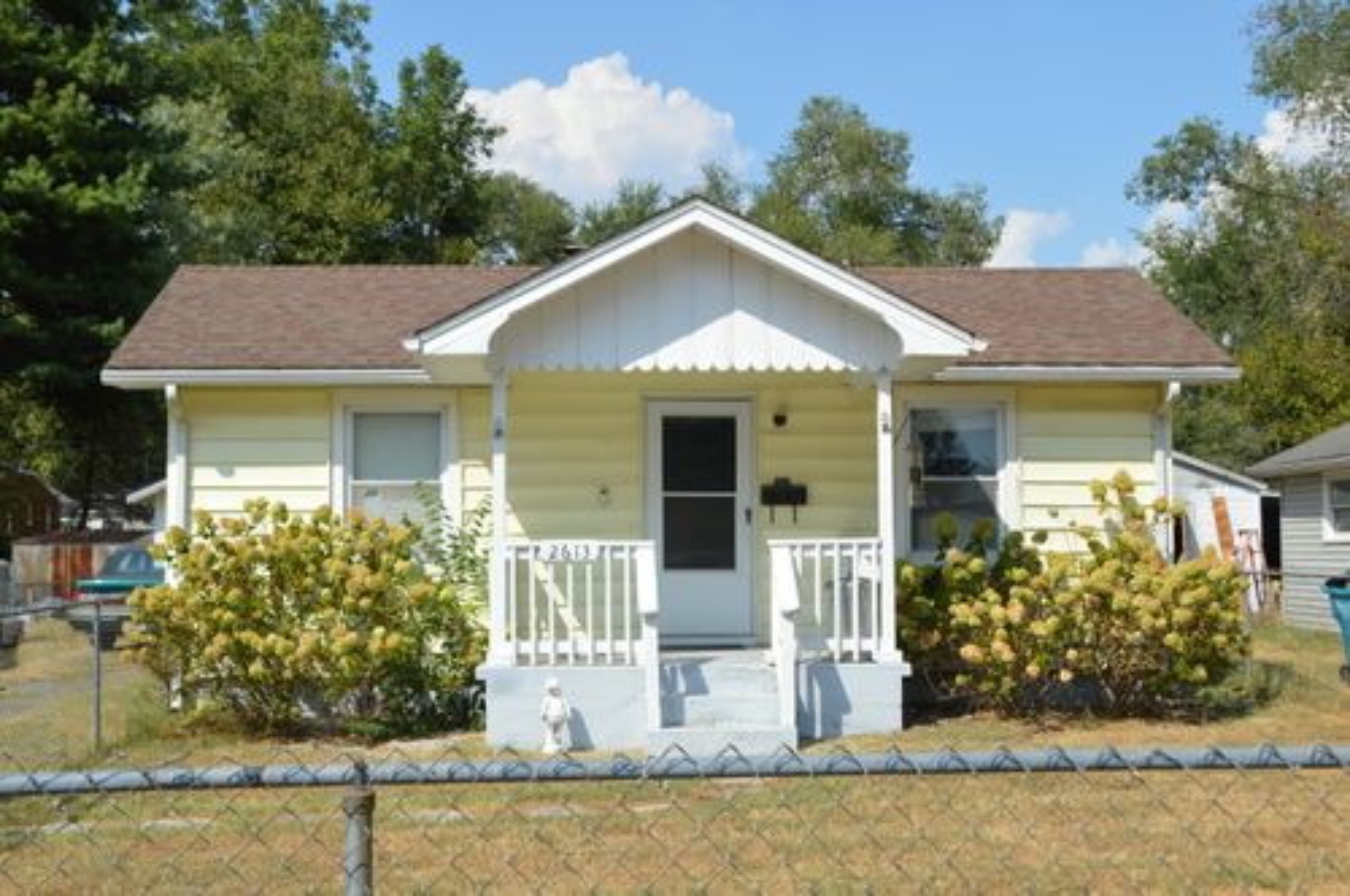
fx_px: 1573
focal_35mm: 42
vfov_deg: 31.8
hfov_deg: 46.5
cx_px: 675
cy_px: 448
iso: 100
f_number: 9
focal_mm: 28
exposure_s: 1/320
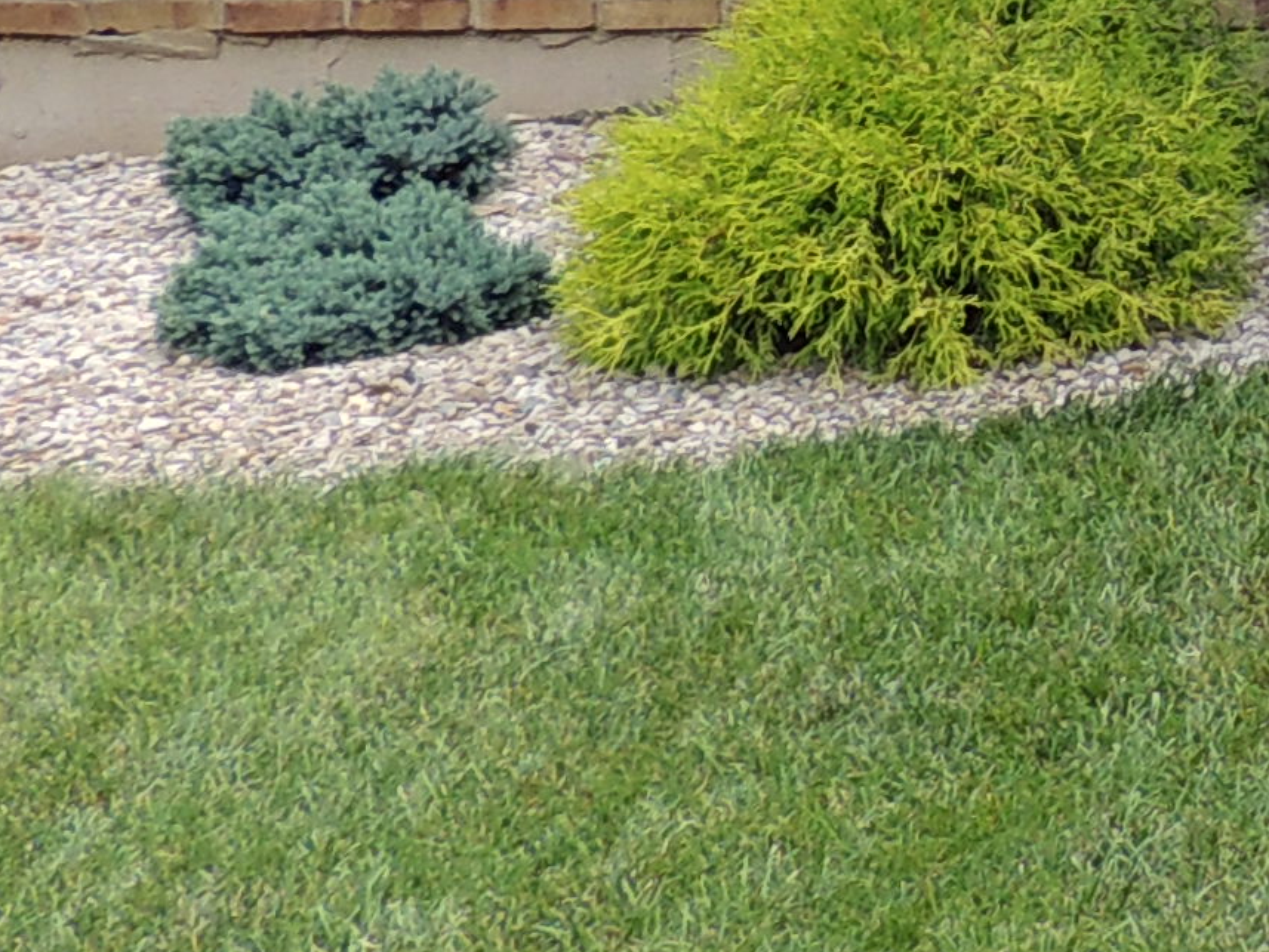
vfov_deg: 11.0
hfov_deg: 13.9
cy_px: -487
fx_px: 4730
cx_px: 2123
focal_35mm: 129
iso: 100
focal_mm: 4.3
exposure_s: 1/400
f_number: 3
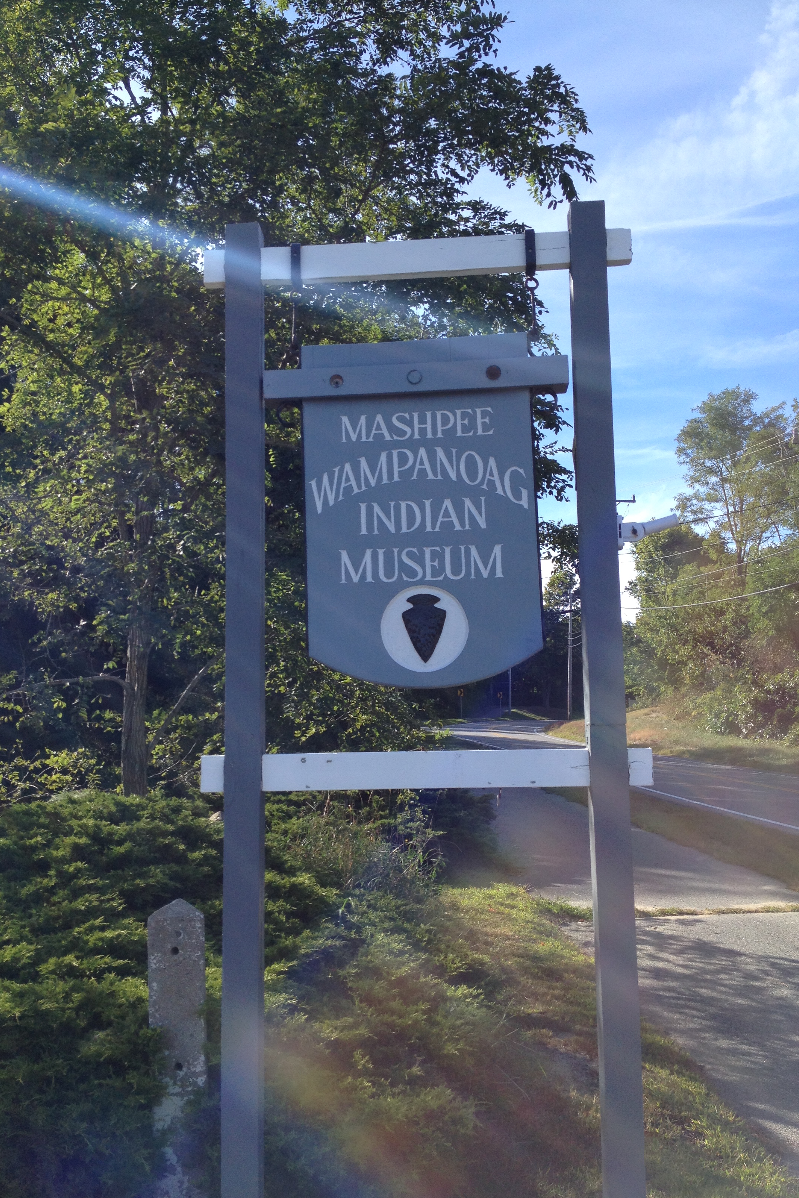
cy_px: 607
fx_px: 1232
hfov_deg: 35.9
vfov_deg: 51.9
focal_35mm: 37
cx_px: 381
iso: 50
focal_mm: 4.28
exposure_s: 1/1022
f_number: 2.4
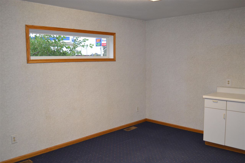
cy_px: 82
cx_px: 122
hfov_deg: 57.2
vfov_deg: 40.0
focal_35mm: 33
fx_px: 225
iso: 900
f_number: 4
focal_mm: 22
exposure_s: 1/60
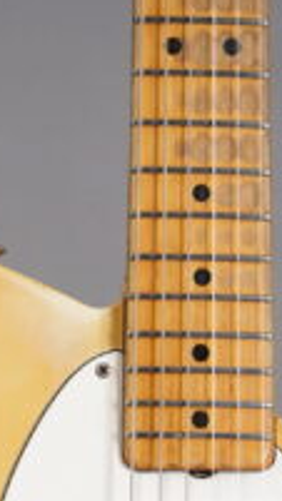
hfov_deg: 5.8
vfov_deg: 10.0
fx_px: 2793
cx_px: 201
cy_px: 703
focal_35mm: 210
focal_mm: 70
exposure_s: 1/160
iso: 160
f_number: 8
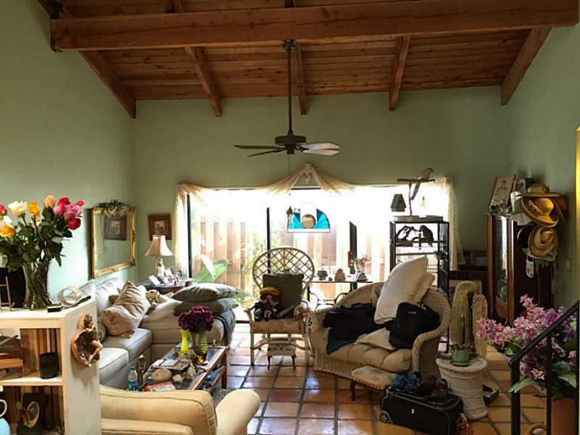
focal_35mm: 29
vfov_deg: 48.2
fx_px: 486
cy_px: 218
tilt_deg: -1.9
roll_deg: +0.9
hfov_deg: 61.7
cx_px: 290
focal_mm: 4.15
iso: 100
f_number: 2.2
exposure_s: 1/10
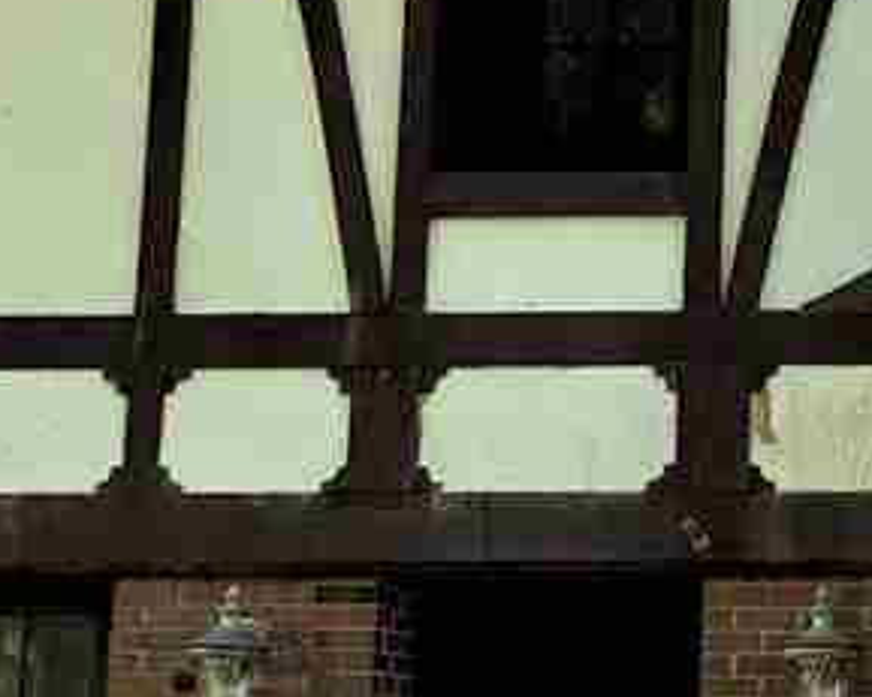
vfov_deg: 8.5
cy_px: -94
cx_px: 1122
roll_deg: -1.4
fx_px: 4644
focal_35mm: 180
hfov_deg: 10.5
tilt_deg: +12.1
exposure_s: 1/368
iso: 25
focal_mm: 4.25
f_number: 1.8
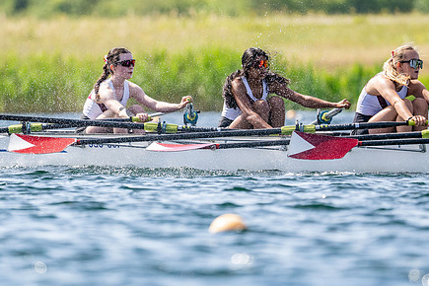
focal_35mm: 800
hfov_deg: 2.6
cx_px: 175
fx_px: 9533
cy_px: 99
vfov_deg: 1.7
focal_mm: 400
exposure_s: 1/2500
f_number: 4.5
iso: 280
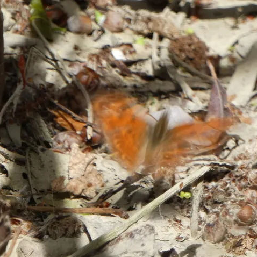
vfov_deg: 2.0
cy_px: 128
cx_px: 162
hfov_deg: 2.0
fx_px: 7333
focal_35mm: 873
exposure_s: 1/100
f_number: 5.6
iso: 100
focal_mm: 132.1
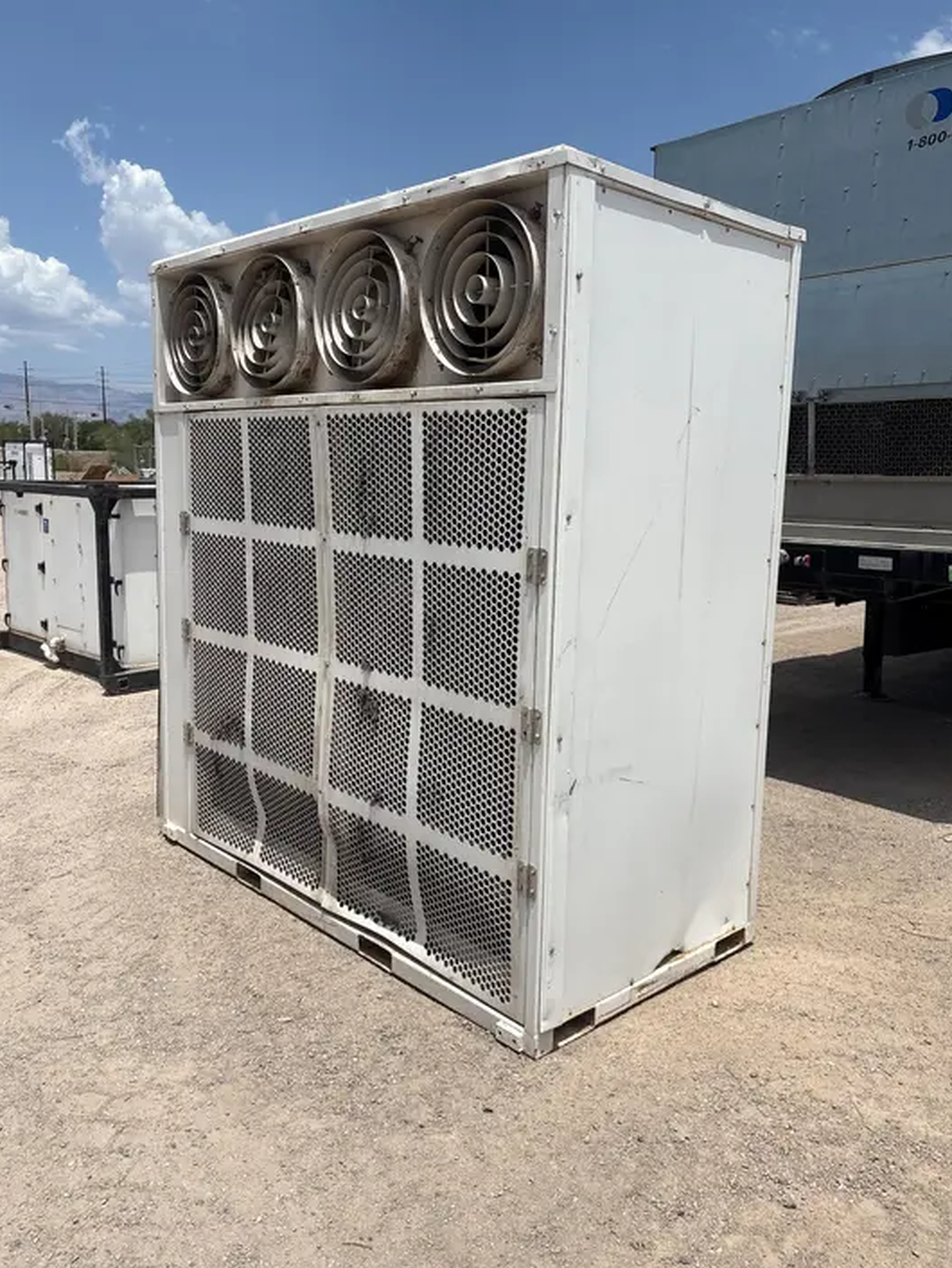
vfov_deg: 65.3
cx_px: 481
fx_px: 989
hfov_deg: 51.4
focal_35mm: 27
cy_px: 615
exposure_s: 1/8850
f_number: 1.6
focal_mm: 5.96
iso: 50
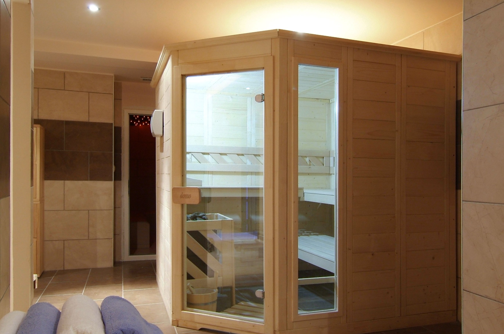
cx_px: 276
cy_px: 181
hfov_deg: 65.4
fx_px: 391
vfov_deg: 46.2
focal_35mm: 28
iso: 400
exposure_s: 1
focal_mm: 12
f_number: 5.6
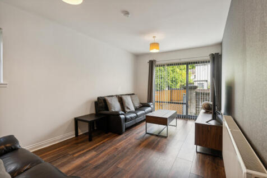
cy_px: 89
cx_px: 134
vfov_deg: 70.4
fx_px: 126
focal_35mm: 17
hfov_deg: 93.3
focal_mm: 16
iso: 400
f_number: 8
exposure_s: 1/30
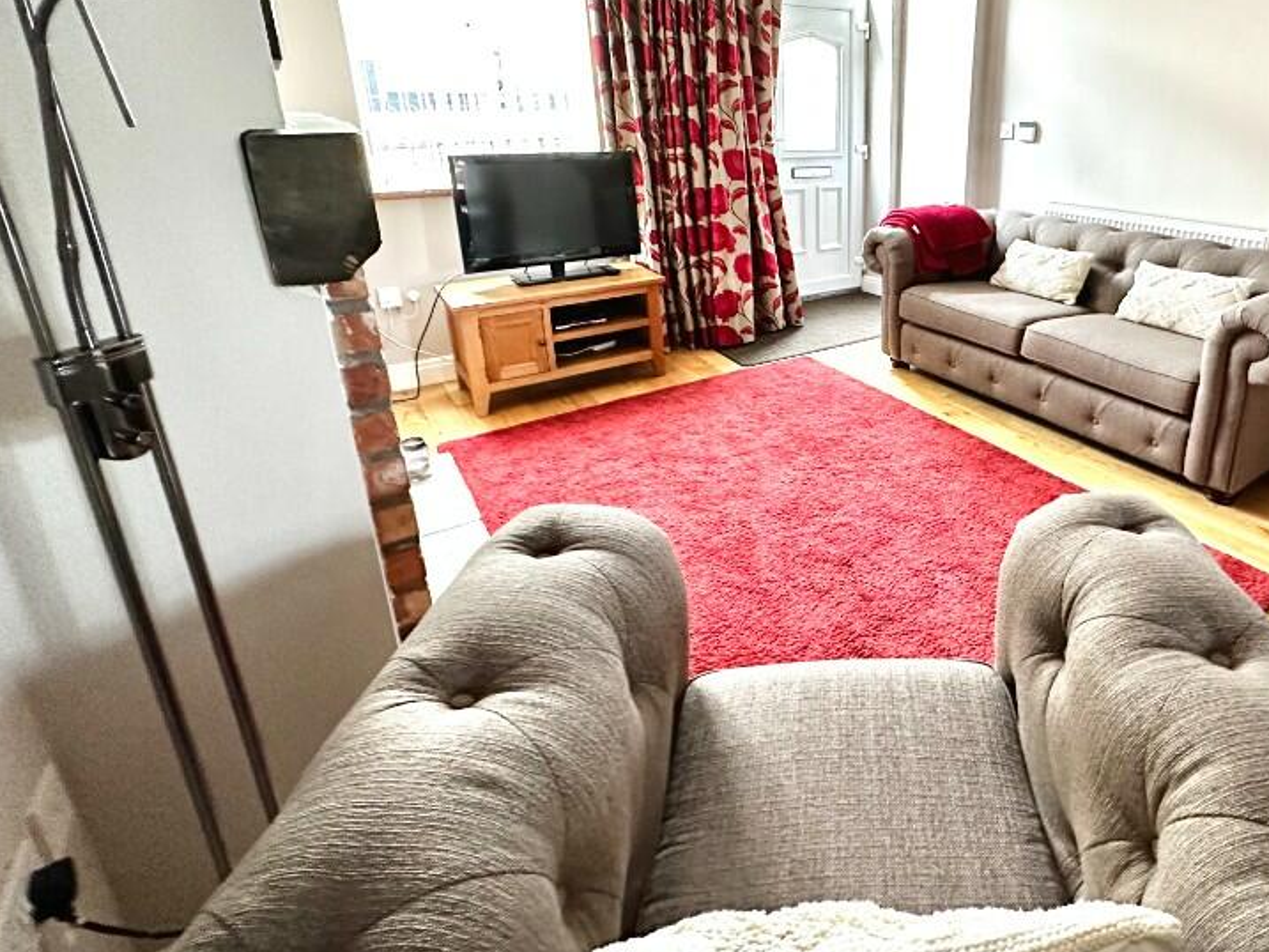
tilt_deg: -17.2
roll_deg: -0.6
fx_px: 733
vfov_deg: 64.5
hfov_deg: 78.6
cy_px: 329
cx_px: 864
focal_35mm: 20
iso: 1000
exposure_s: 1/60
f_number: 2.2
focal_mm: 2.22
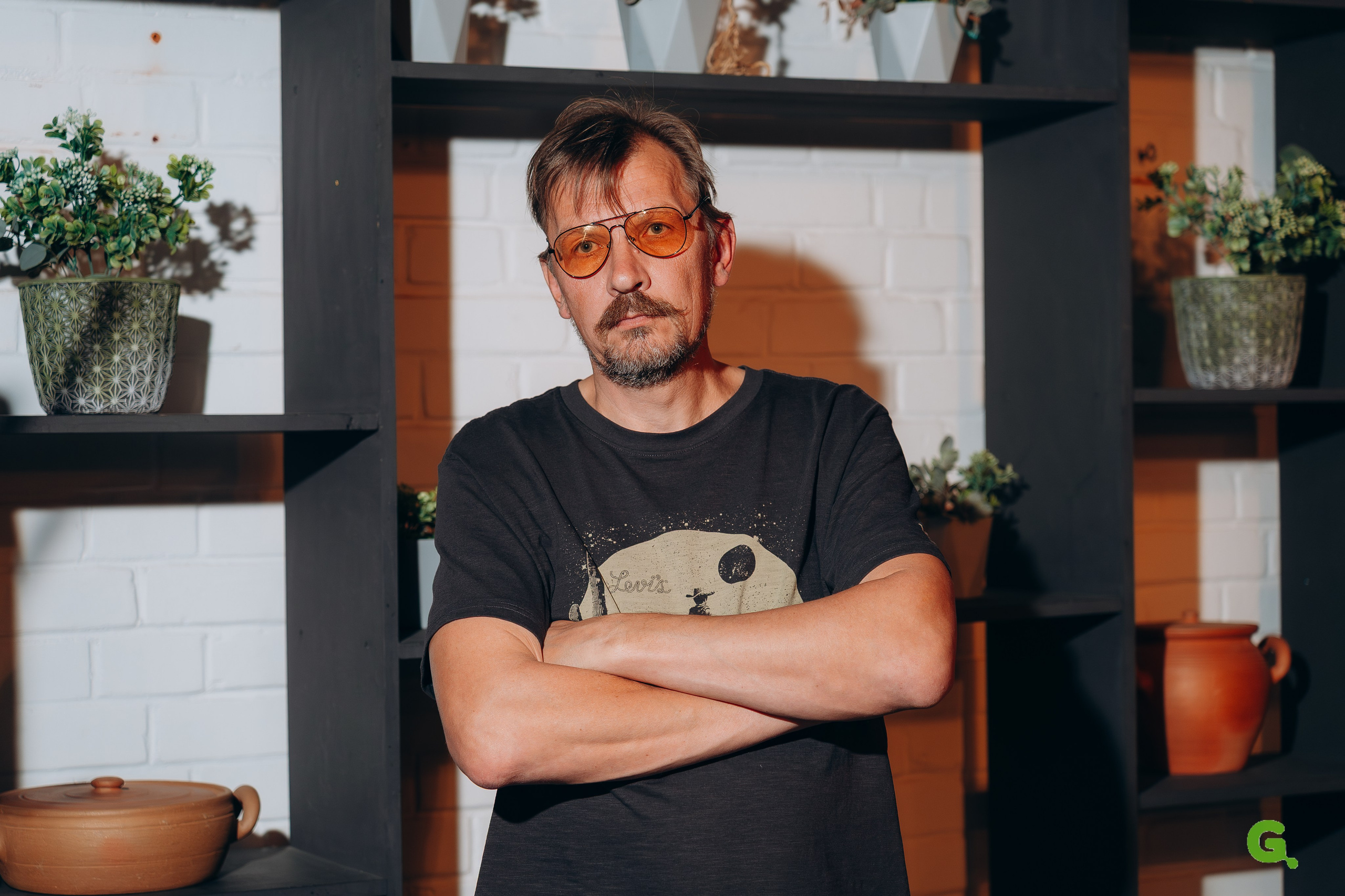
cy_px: 440
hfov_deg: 26.5
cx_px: 684
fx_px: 2851
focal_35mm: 76
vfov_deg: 17.9
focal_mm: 75
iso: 500
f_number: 2.8
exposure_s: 1/160
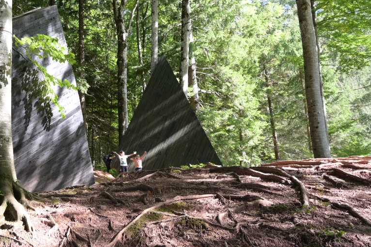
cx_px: 27
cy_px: 95
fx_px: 361
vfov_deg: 37.6
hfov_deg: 47.9
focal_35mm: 35
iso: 400
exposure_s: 1/160
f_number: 4
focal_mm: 16.5
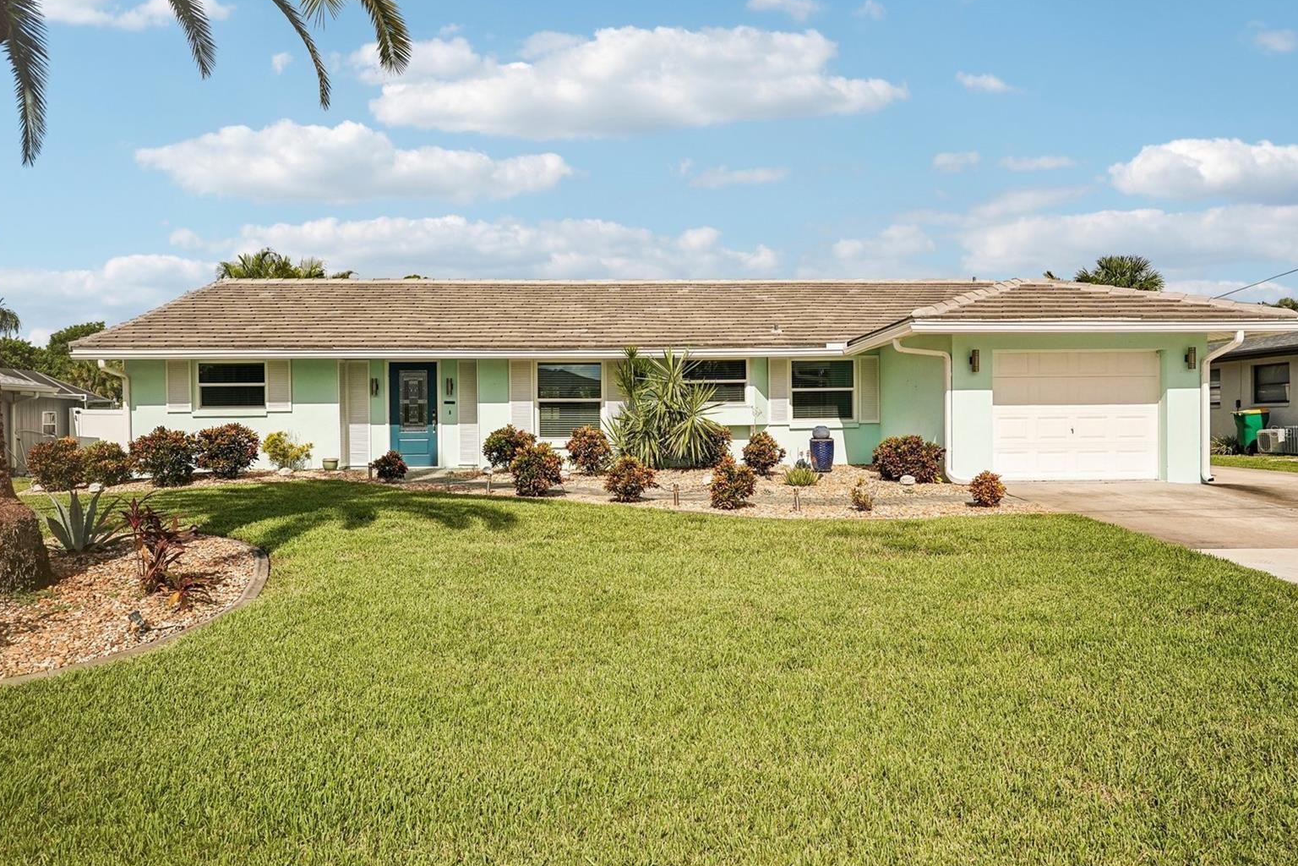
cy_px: 431
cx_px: 669
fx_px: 920
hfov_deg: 70.4
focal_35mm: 26
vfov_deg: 50.4
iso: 400
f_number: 8
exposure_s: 1/1600
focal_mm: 24.5
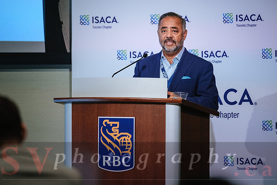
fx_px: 1995
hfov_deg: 7.9
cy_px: 72
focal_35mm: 259
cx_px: 108
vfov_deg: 5.3
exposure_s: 1/80
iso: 800
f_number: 2.8
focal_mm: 140
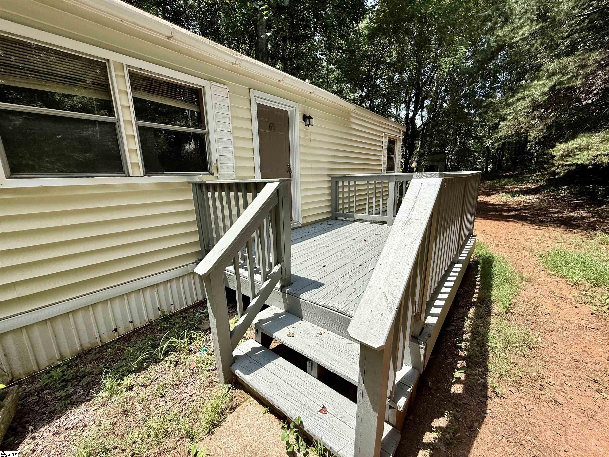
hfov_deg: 102.1
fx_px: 246
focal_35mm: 14
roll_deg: +1.1
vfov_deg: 85.7
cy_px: 228
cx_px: 304
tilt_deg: -12.0
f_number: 2.2
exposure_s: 1/1145
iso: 50
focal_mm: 2.22
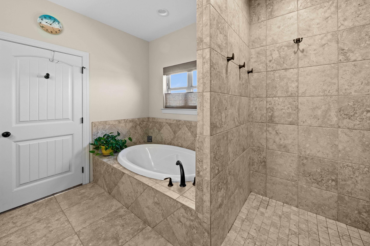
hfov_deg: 108.3
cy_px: 115
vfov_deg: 85.3
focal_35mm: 13
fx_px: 134
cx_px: 192
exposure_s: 1/2
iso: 400
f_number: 9
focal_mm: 12
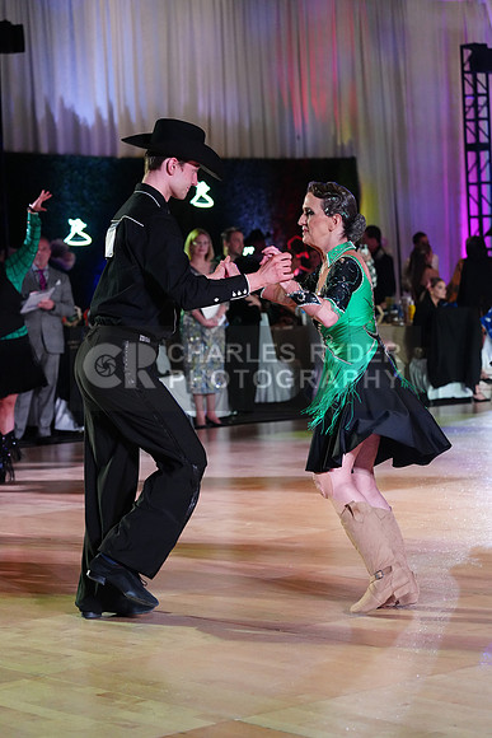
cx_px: 246
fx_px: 1844
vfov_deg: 22.6
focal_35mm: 90
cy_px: 369
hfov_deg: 15.2
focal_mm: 90
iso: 4000
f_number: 4
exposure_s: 1/400
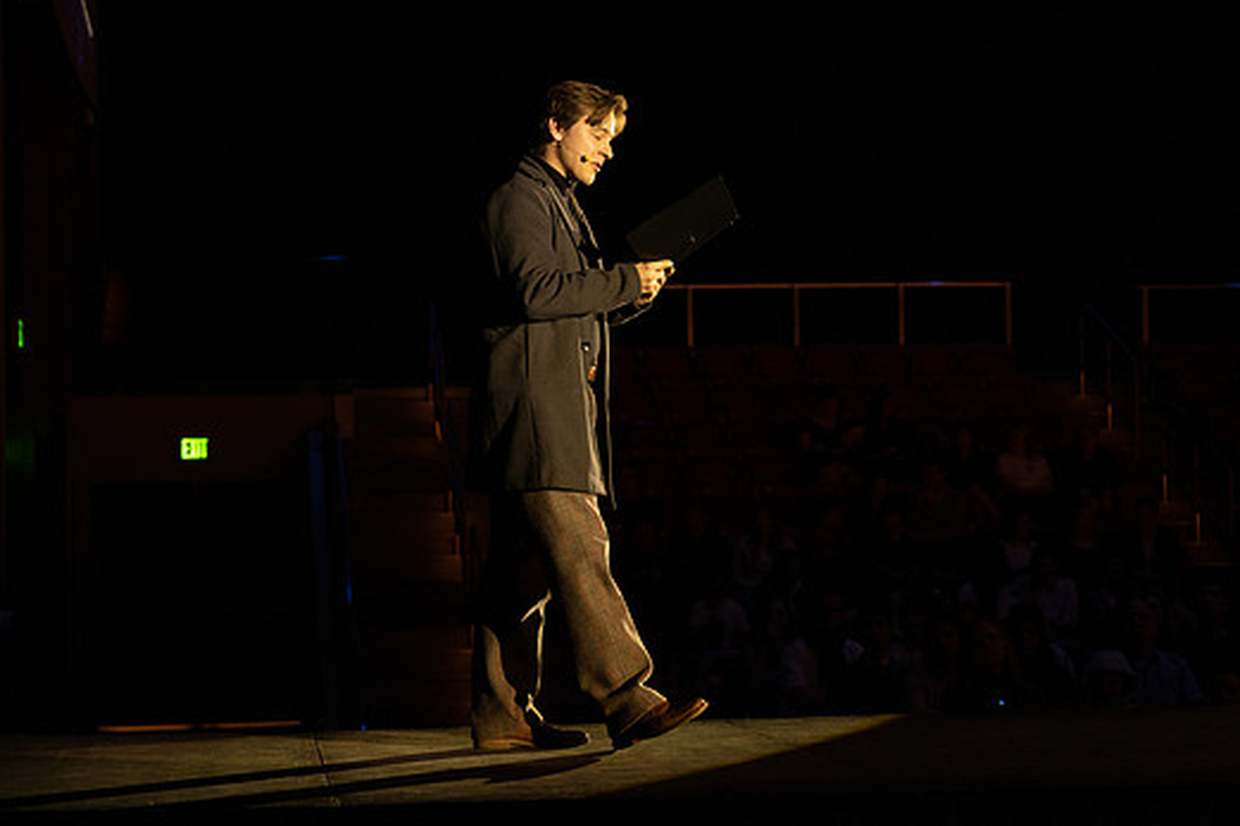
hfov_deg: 26.0
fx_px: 2686
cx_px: 666
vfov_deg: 17.5
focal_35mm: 78
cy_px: 387
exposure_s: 1/200
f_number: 4
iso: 1250
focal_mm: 70
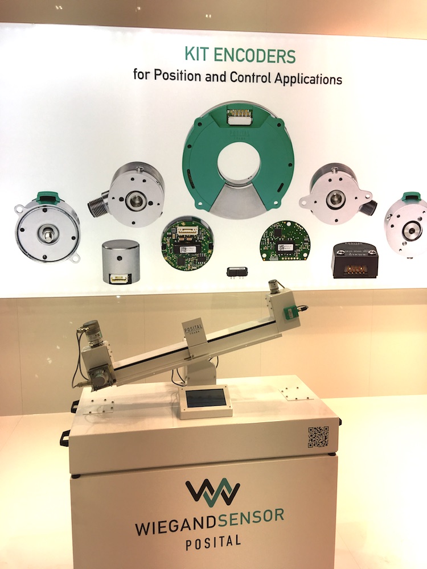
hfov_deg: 48.2
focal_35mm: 29
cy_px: 284
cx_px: 214
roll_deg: +0.4
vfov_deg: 61.7
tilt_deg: -7.6
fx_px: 477
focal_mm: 4.15
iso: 25
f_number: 2.2
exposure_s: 1/316
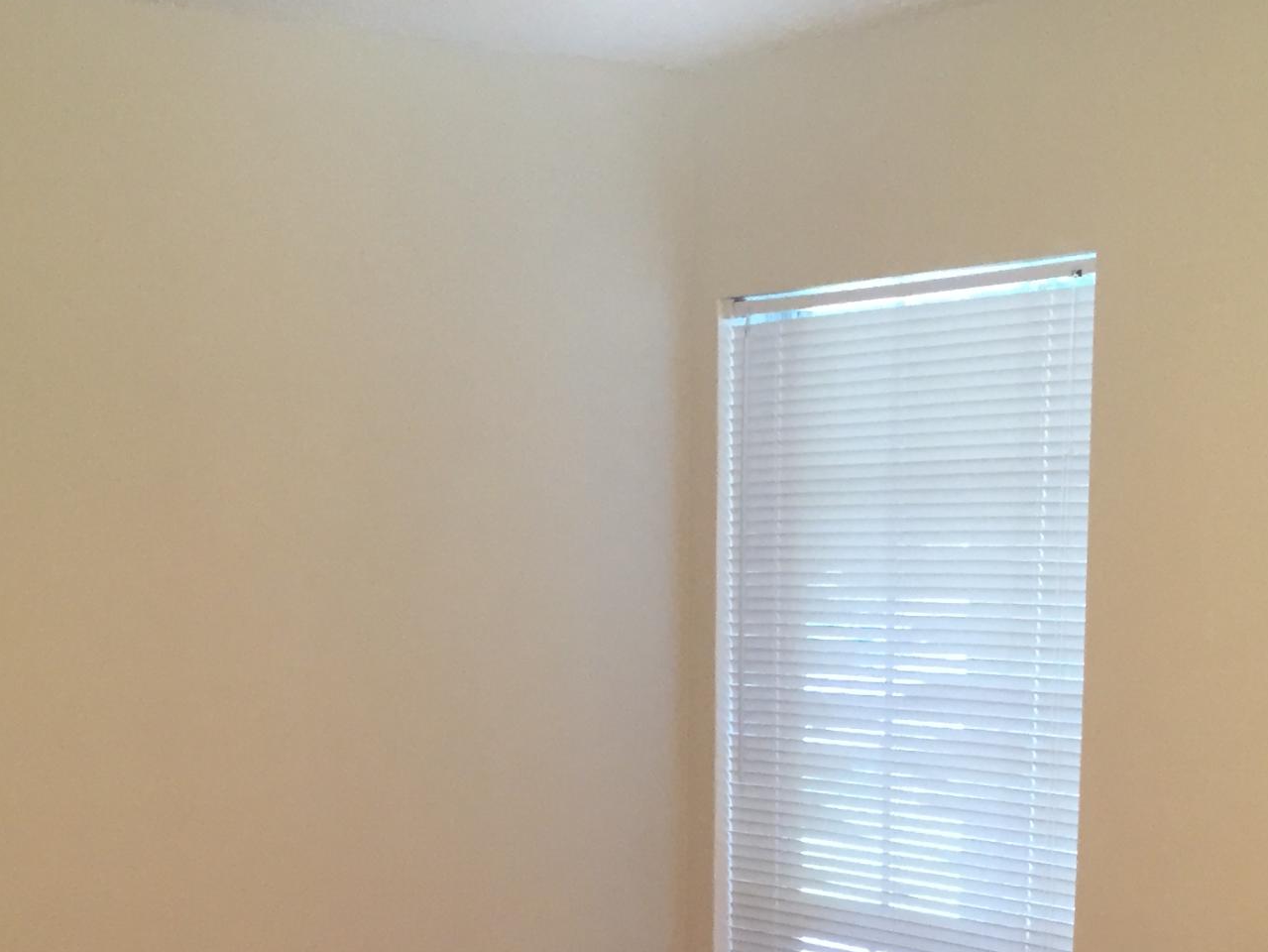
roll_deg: -0.7
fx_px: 2492
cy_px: 1044
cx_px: 613
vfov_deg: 20.6
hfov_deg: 28.6
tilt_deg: -11.7
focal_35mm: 68
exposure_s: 1/30
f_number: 2.2
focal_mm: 4.15
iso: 100
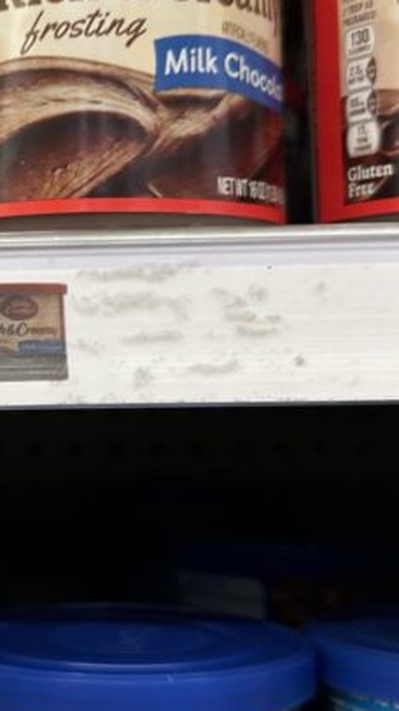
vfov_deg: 31.9
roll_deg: +1.1
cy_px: 305
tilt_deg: +3.6
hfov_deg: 17.3
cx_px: -88
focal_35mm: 66
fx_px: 1243
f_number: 1.78
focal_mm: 6.86
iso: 125
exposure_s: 1/60
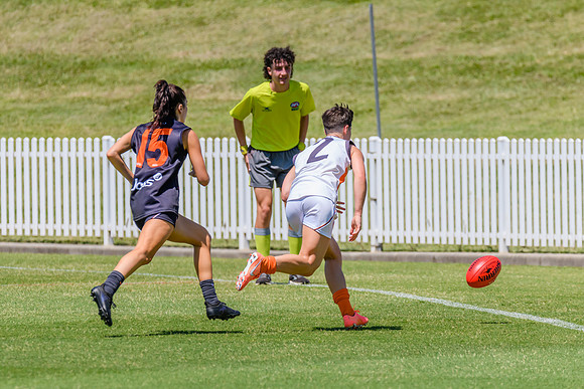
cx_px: 288
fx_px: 9401
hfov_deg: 3.6
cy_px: 192
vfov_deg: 2.4
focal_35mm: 579
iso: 800
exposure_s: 1/2000
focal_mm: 460
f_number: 11
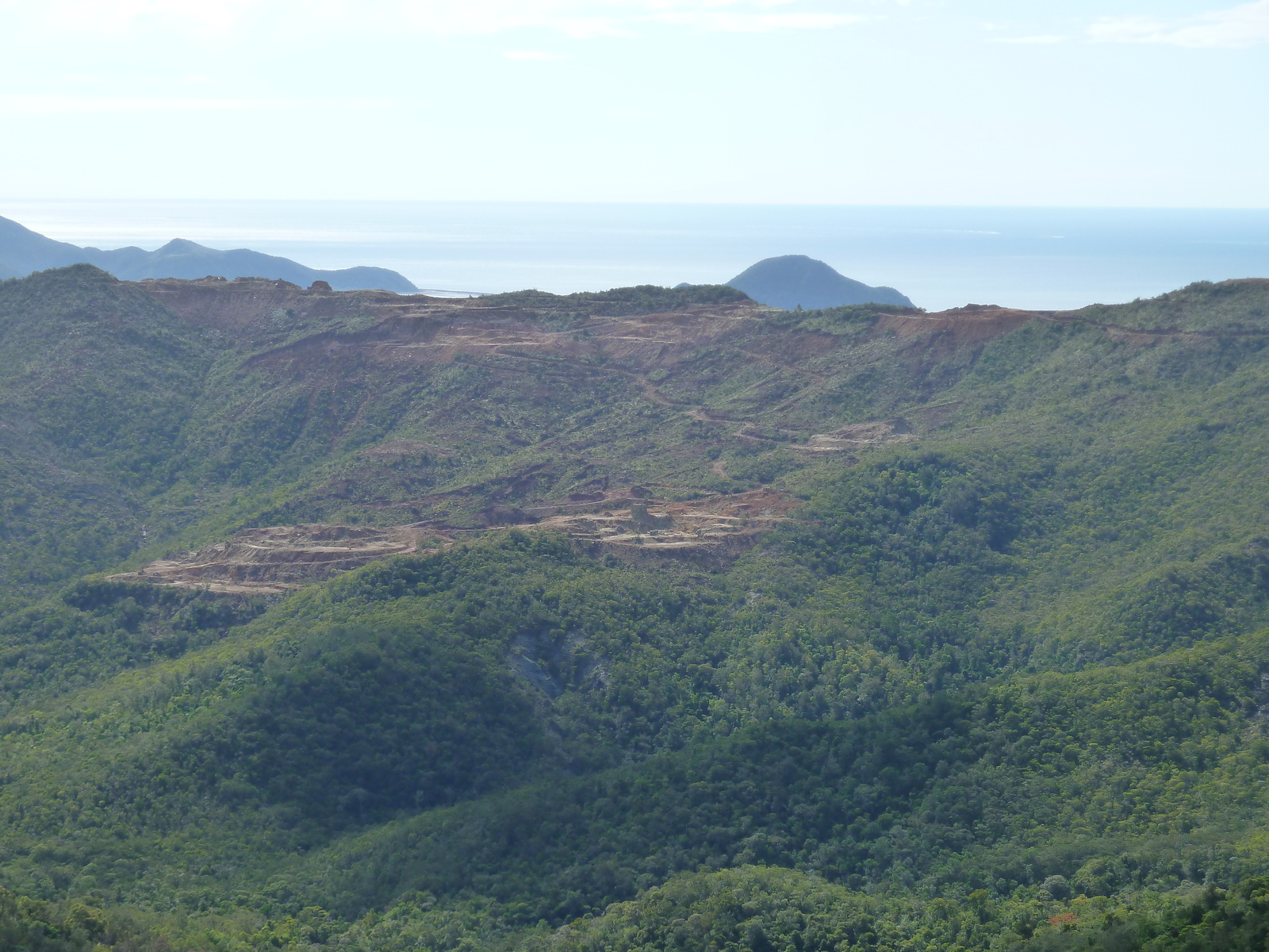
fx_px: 3813
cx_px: 634
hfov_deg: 18.9
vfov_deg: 14.2
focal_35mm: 104
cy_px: 476
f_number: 4.3
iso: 125
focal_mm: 17
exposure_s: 1/400
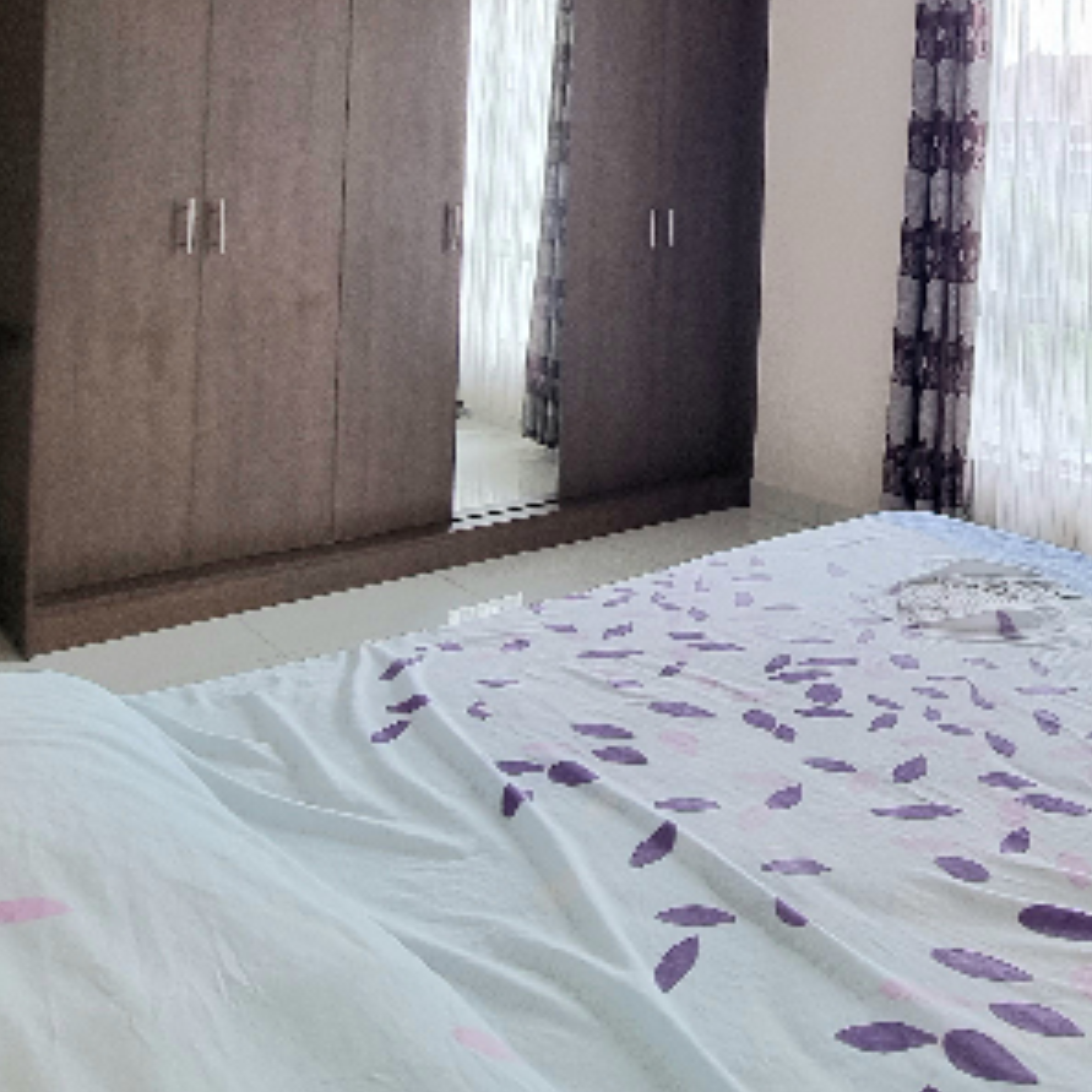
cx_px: 857
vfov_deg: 48.8
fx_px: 1106
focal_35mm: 31
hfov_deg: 49.8
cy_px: 184
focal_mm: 2.2
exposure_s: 1/50
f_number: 2.2
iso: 80
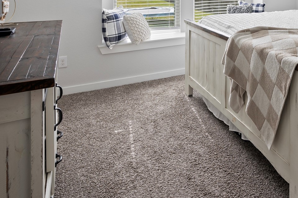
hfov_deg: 50.6
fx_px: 281
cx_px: 258
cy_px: -19
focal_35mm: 34
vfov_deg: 33.8
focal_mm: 15
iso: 100
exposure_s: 1/10
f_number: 6.3
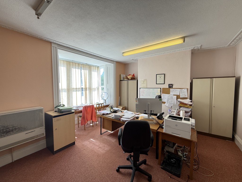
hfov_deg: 102.1
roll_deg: -0.5
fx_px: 98
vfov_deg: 85.7
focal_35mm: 14
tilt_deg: -3.8
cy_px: 91
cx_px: 121
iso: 100
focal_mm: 2.22
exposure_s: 1/100
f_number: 2.2
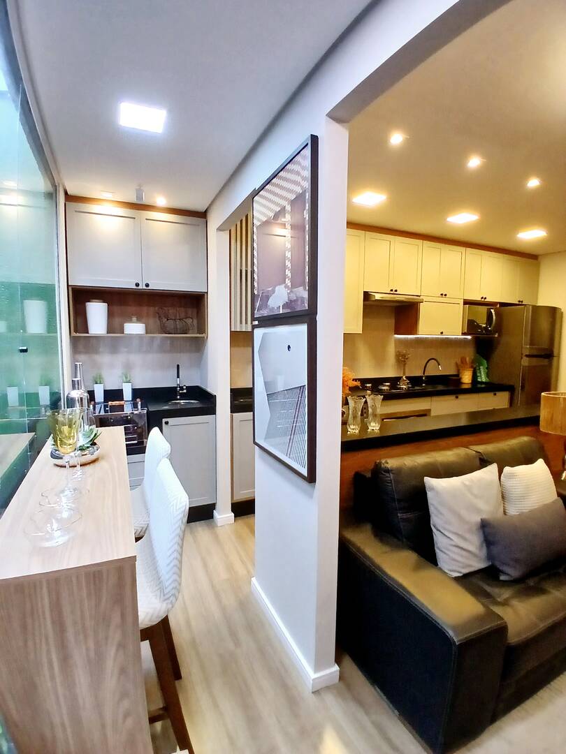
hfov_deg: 74.7
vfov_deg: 91.0
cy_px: 377
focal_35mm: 17
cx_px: 283
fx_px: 371
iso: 160
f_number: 2.2
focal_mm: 1.4
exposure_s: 1/30
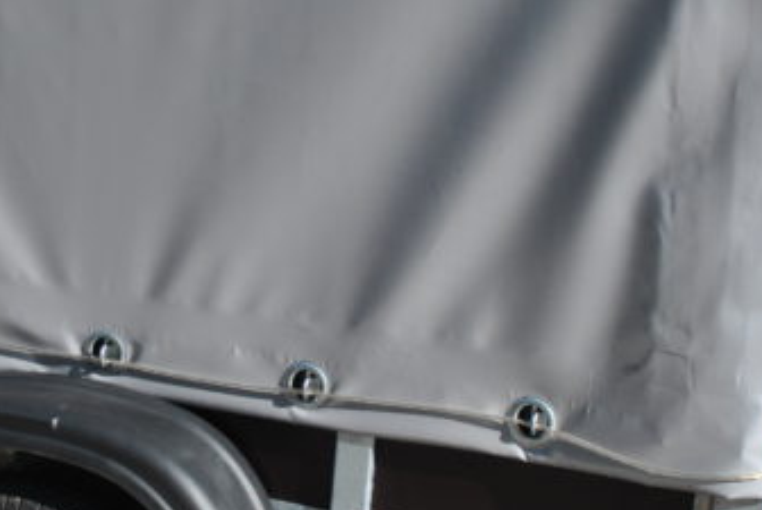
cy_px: 246
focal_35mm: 107
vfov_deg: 12.8
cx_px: 109
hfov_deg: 18.8
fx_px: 2268
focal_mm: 24
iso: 100
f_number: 7.1
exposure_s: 1/200
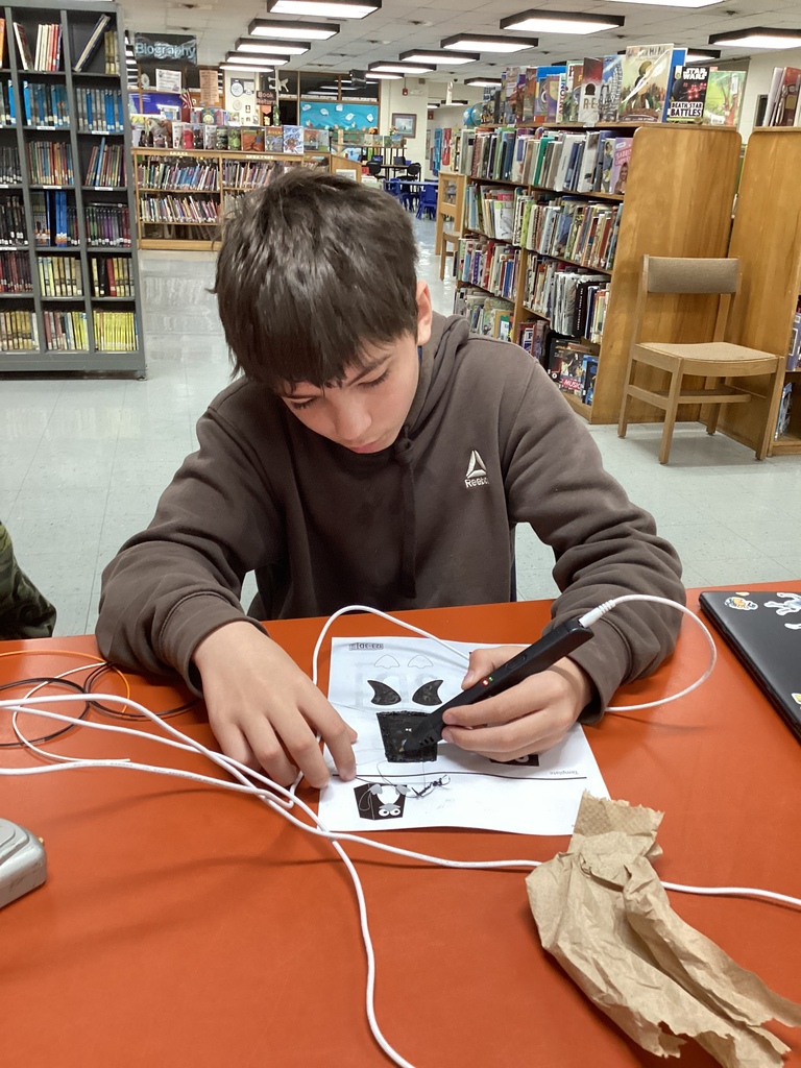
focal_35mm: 31
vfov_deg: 58.4
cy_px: 534
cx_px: 400
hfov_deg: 45.4
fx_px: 956
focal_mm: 3.3
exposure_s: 1/60
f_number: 2.4
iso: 320
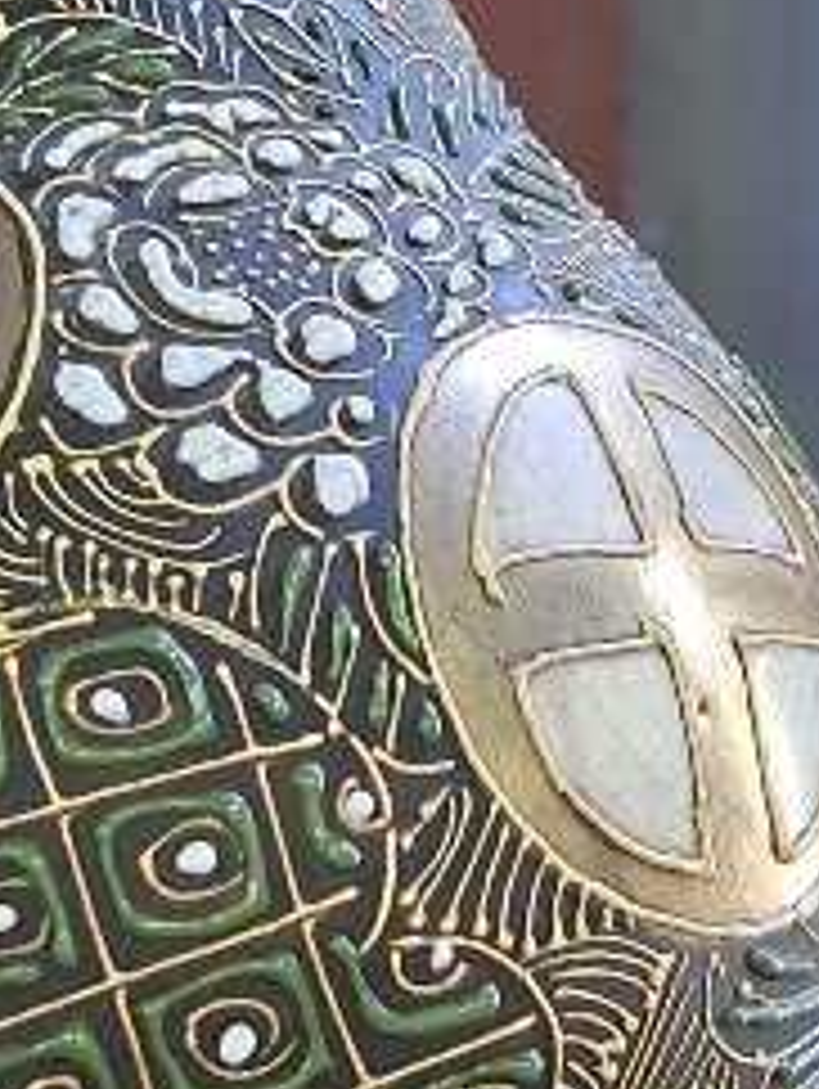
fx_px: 3590
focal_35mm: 114
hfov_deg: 12.9
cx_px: 144
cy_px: 468
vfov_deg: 17.2
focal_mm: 5.54
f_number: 1.8
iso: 400
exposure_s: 1/33
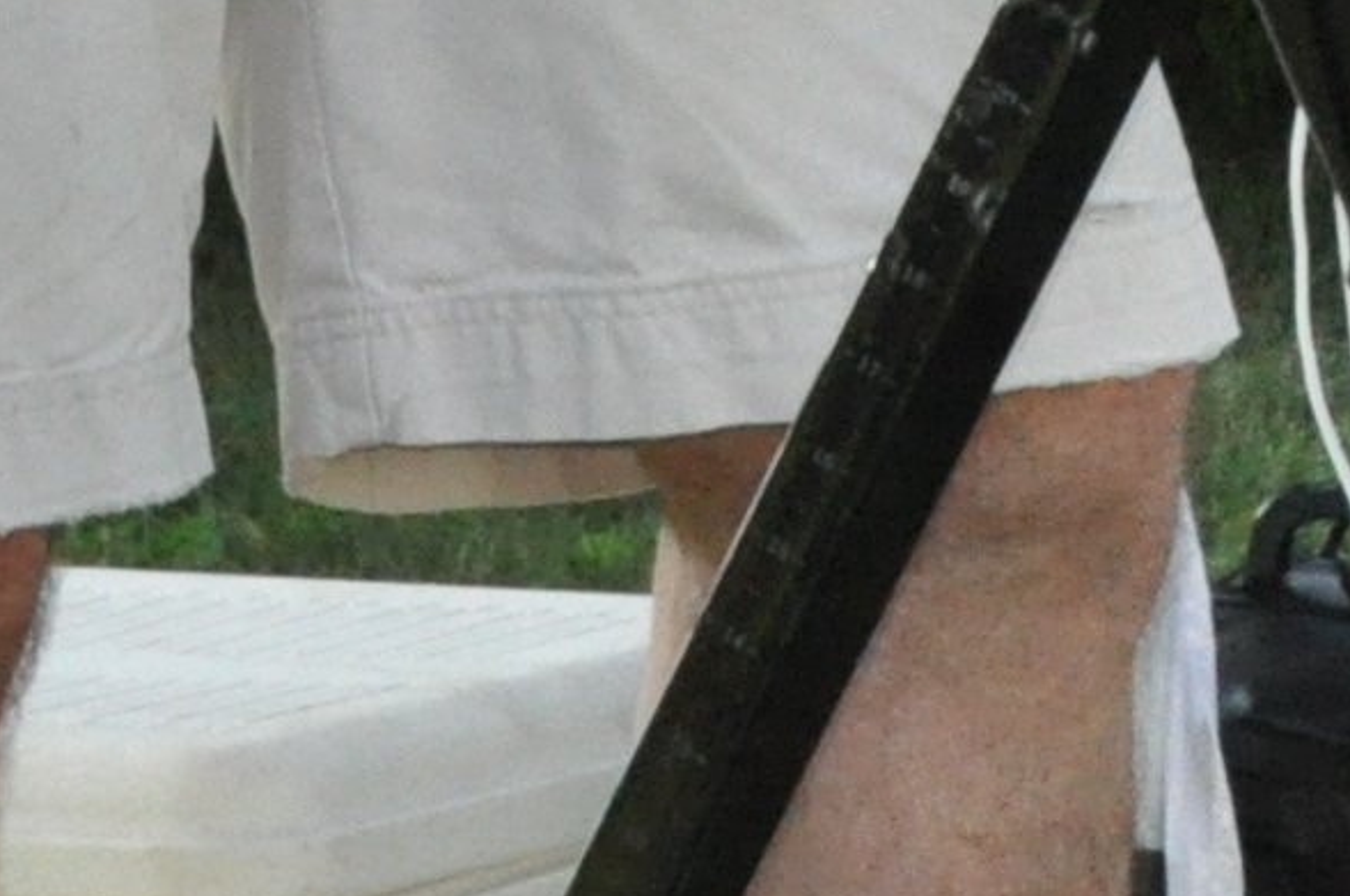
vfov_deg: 1.8
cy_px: -1877
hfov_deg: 2.8
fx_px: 27824
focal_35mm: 743
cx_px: 380
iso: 1600
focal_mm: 68
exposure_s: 1/200
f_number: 11
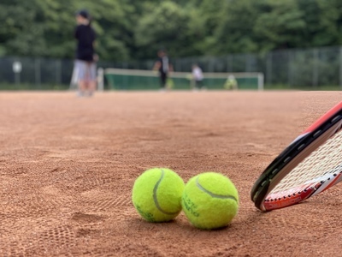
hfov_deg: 36.8
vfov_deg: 28.0
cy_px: 128
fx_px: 514
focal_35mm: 52
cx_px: 171
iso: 20
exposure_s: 1/417
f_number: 2
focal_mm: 6
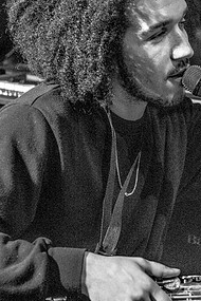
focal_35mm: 166
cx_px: 151
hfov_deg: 8.3
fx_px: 1390
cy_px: 140
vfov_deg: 12.4
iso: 6400
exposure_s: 1/200
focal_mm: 105
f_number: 4
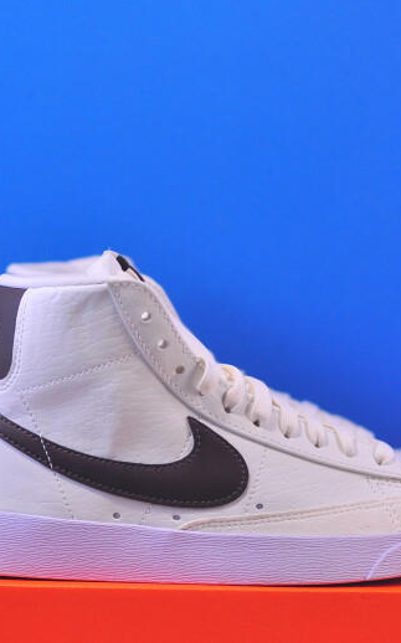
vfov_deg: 17.7
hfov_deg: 11.1
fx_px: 2067
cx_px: 201
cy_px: 316
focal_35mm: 118
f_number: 2.5
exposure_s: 1/320
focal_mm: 50
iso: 250
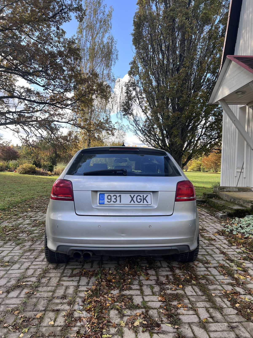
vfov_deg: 67.3
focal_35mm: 26
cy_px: 169
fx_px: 253
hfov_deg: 53.1
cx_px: 126
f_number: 1.5
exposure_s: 1/461
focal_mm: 5.7
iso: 50
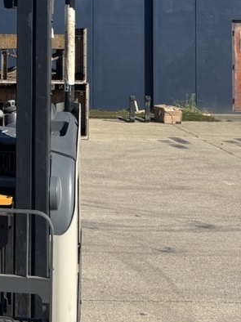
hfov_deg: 18.2
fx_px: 725
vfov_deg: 24.2
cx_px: -20
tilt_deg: +2.4
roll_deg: -0.2
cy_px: 20
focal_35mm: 78
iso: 80
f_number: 1.78
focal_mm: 6.76
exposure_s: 1/3597
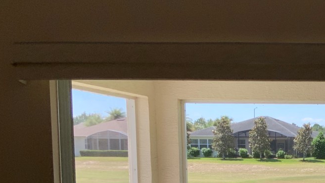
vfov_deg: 15.2
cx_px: 360
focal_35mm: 77
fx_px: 663
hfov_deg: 25.5
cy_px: 216
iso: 16
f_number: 1.8
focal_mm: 3
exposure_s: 1/465
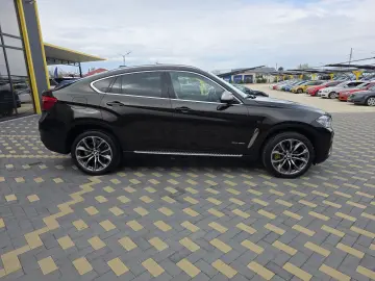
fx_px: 249
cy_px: 140
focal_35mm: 23
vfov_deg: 58.9
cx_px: 188
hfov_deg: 73.9
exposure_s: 1/3502
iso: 80
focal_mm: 6.25
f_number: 1.7
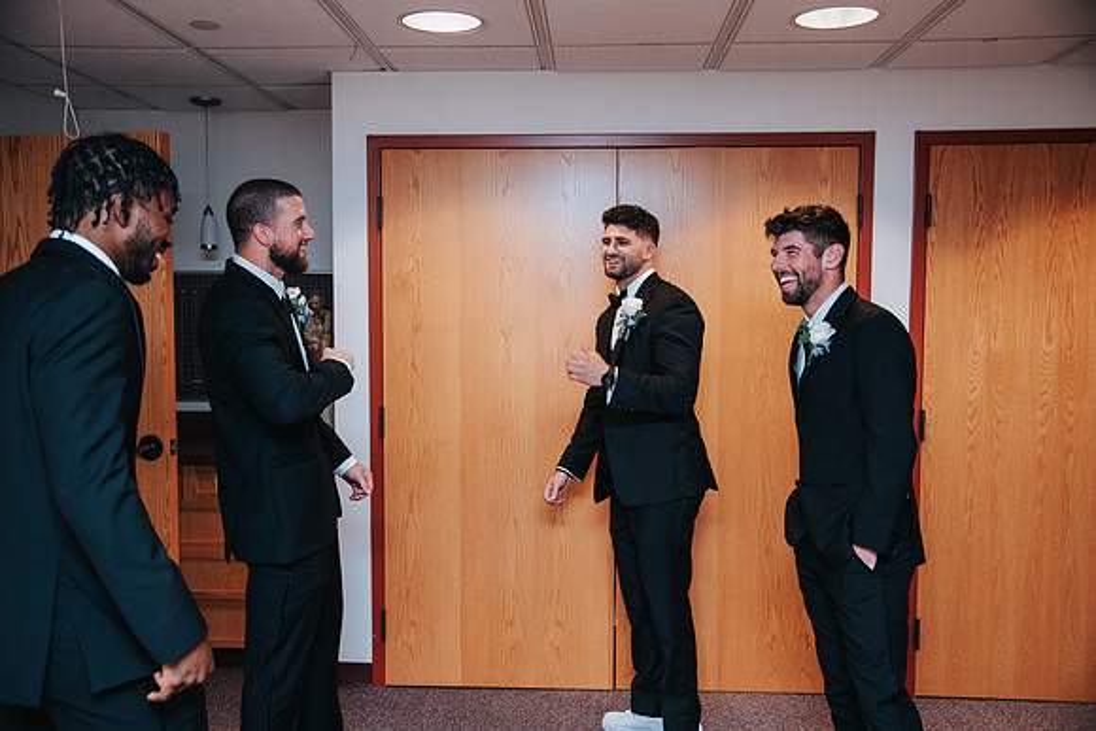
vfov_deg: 38.9
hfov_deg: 55.8
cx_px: 548
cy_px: 366
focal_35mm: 34
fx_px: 1035
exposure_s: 1/200
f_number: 4
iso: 900
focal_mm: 34
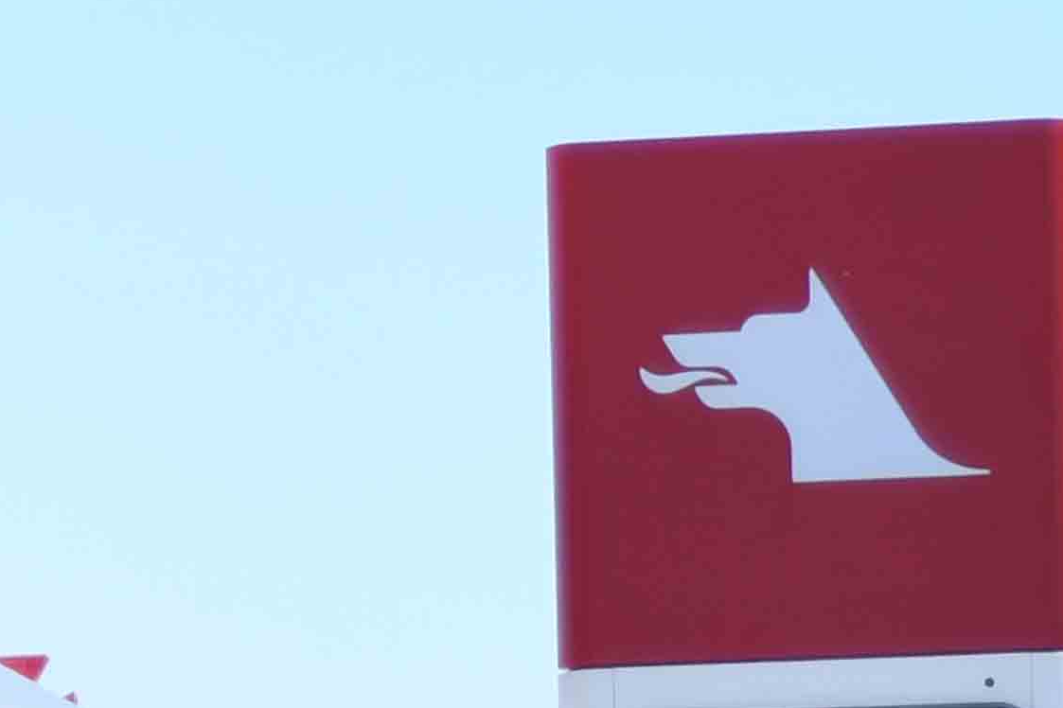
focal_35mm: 372
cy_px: 735
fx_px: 10980
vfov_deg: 3.7
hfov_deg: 5.4
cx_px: -1365
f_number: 1.8
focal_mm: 50
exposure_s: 1/8000
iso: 250
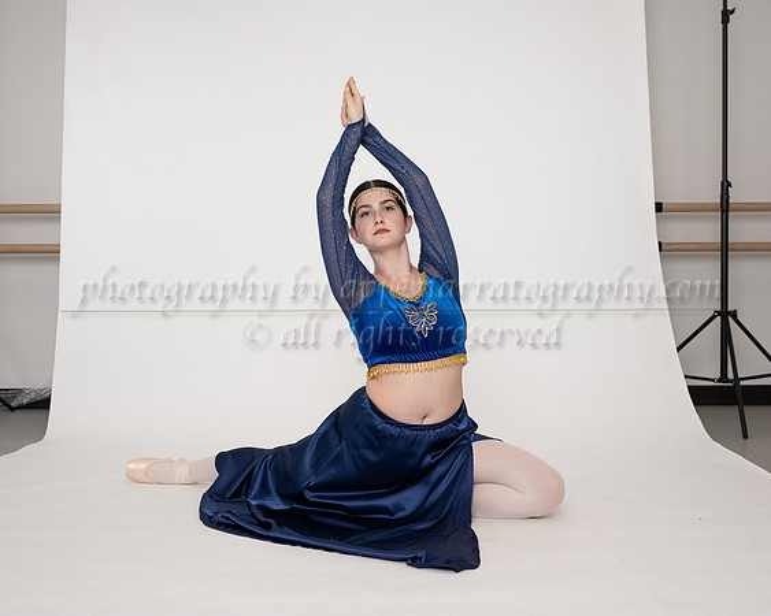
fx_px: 1041
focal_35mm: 46
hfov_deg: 40.6
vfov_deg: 33.0
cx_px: 412
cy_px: 298
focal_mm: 37
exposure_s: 1/250
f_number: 4.5
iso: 400
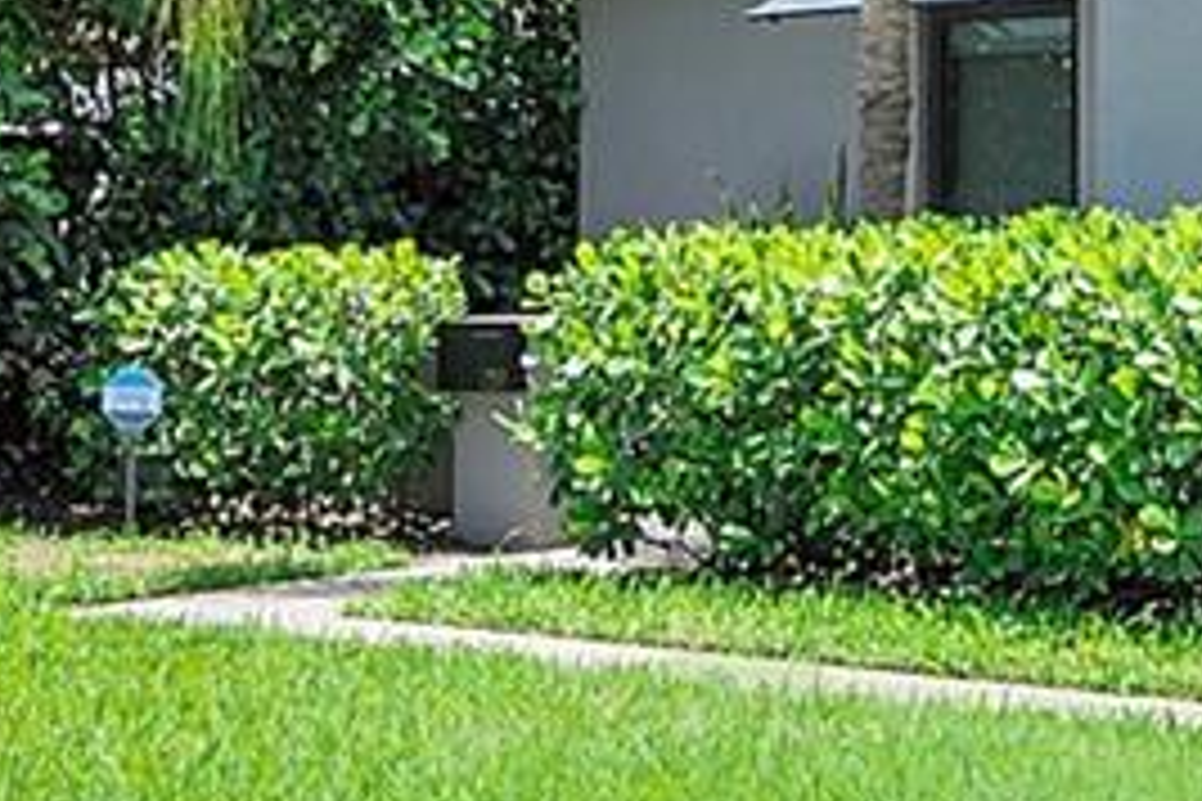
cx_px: 1225
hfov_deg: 21.7
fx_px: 3005
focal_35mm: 90
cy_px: 274
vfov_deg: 15.2
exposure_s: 1/320
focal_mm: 10
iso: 200
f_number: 8
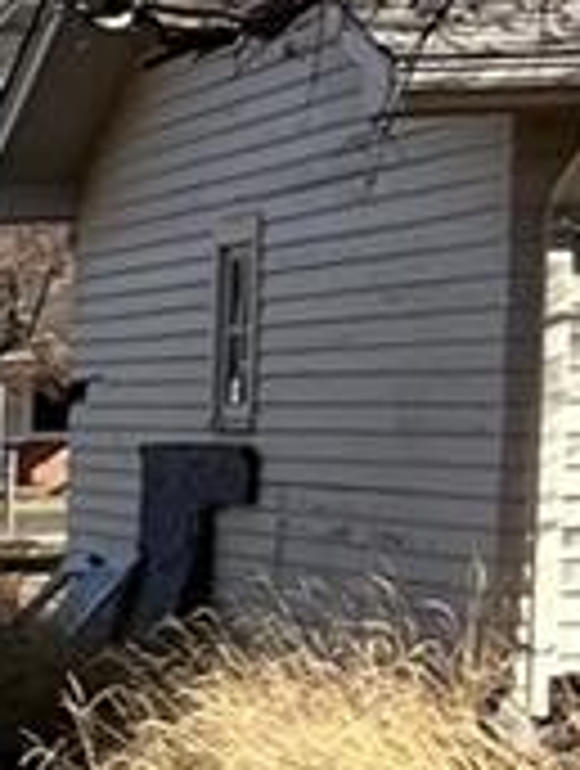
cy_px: 901
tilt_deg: -11.5
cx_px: -1376
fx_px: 4051
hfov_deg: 7.0
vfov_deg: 10.7
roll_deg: +2.7
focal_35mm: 182
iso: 50
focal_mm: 5.7
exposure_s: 1/2994
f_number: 1.5
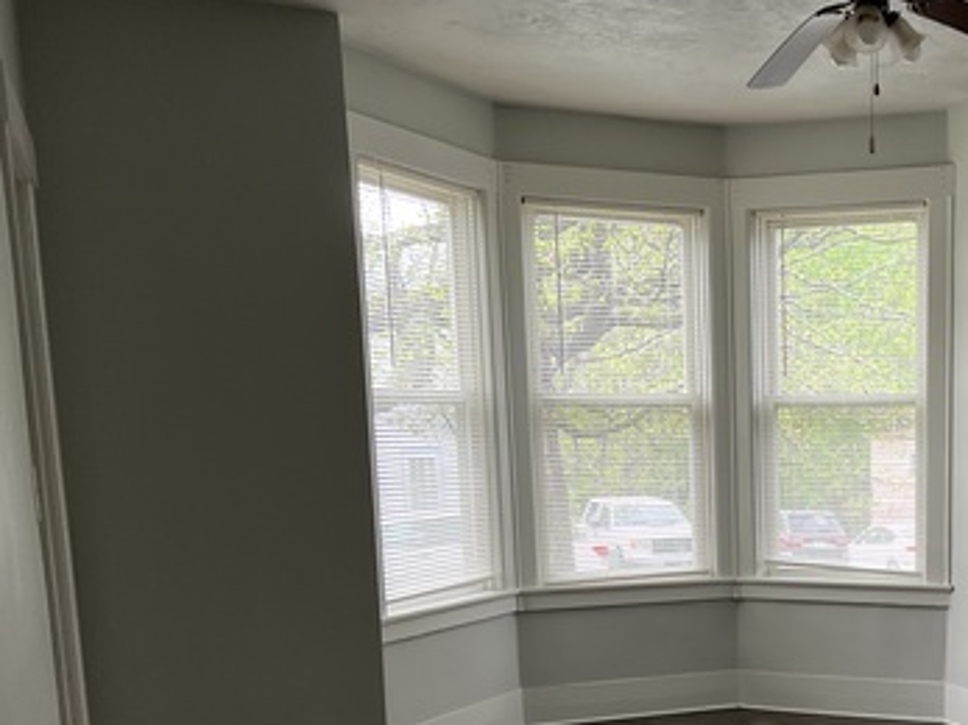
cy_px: 661
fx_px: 1398
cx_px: 855
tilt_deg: -10.2
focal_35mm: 50
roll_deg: +1.1
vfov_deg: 27.9
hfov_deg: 36.1
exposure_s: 1/121
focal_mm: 5.7
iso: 125
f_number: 1.5
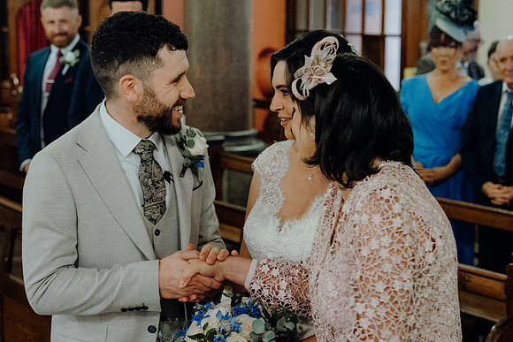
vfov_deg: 16.9
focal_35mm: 81
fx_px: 1154
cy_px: 171
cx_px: 256
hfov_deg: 25.1
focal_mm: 54
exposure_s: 1/200
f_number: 3.5
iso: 5000
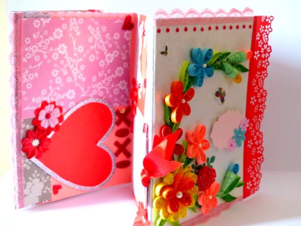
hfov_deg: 34.3
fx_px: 487
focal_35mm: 56
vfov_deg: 26.1
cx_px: 150
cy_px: 113
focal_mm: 10.1
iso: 400
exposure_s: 1/50
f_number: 2.8
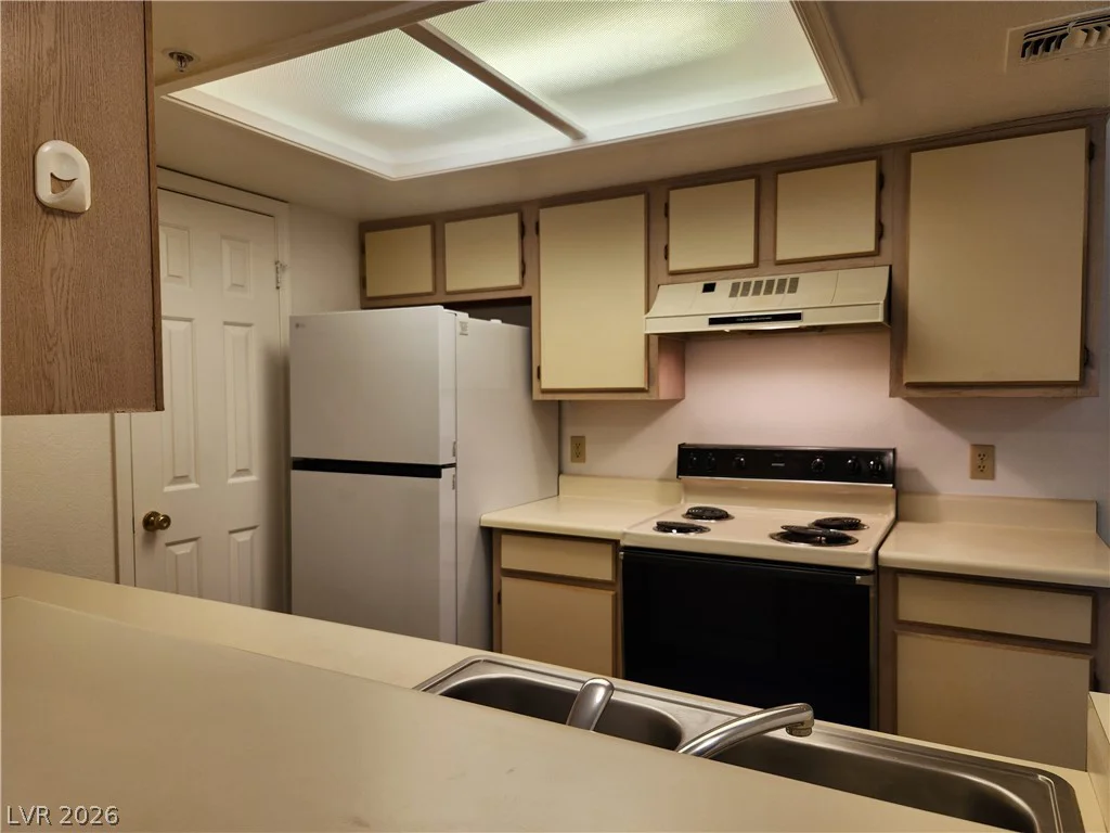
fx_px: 738
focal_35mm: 23
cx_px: 555
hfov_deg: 73.9
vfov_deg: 58.9
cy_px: 416
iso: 50
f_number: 1.8
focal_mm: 5.4
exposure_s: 1/120
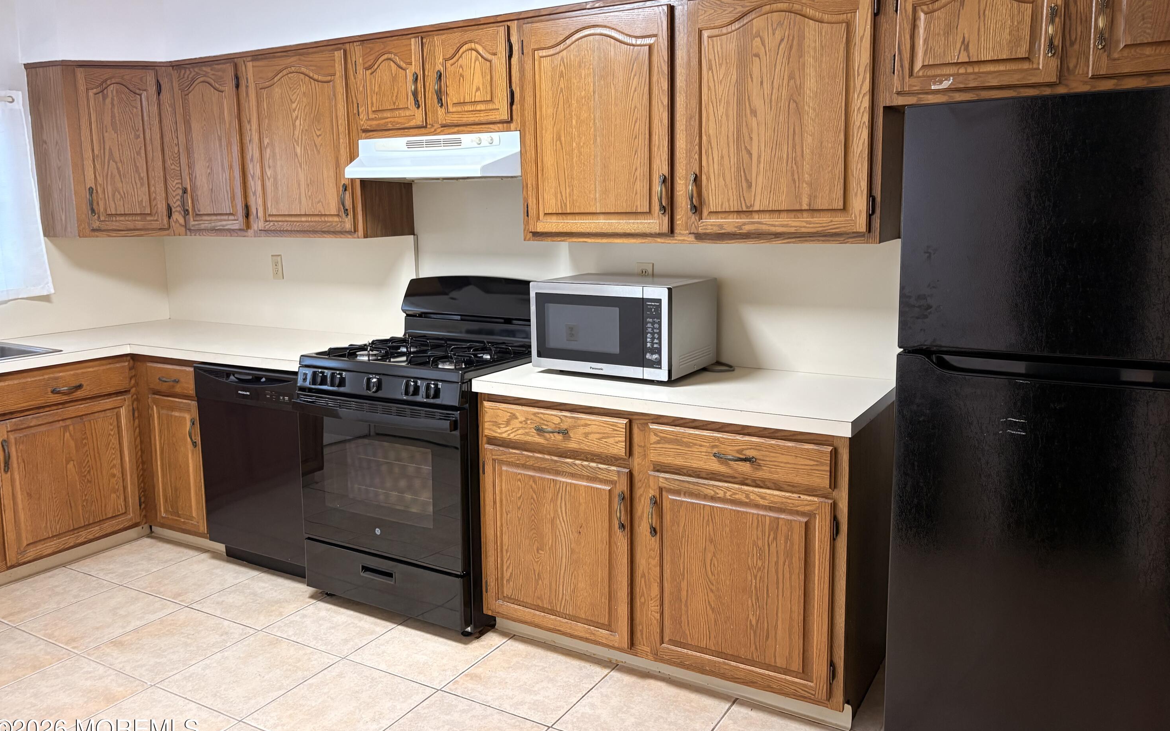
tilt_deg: -6.2
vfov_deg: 44.5
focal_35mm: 28
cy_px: 324
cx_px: 586
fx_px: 893
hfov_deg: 66.5
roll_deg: +1.4
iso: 160
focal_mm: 5.96
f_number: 1.6
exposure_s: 1/60
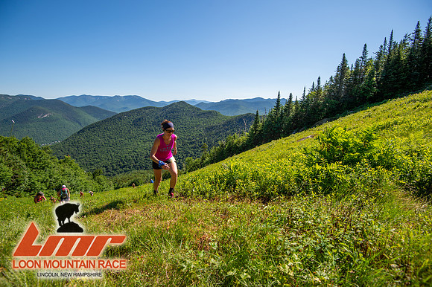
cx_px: 216
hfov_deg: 96.8
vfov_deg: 73.7
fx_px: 192
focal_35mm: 16
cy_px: 144
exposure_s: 1/640
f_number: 5
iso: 100
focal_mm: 16
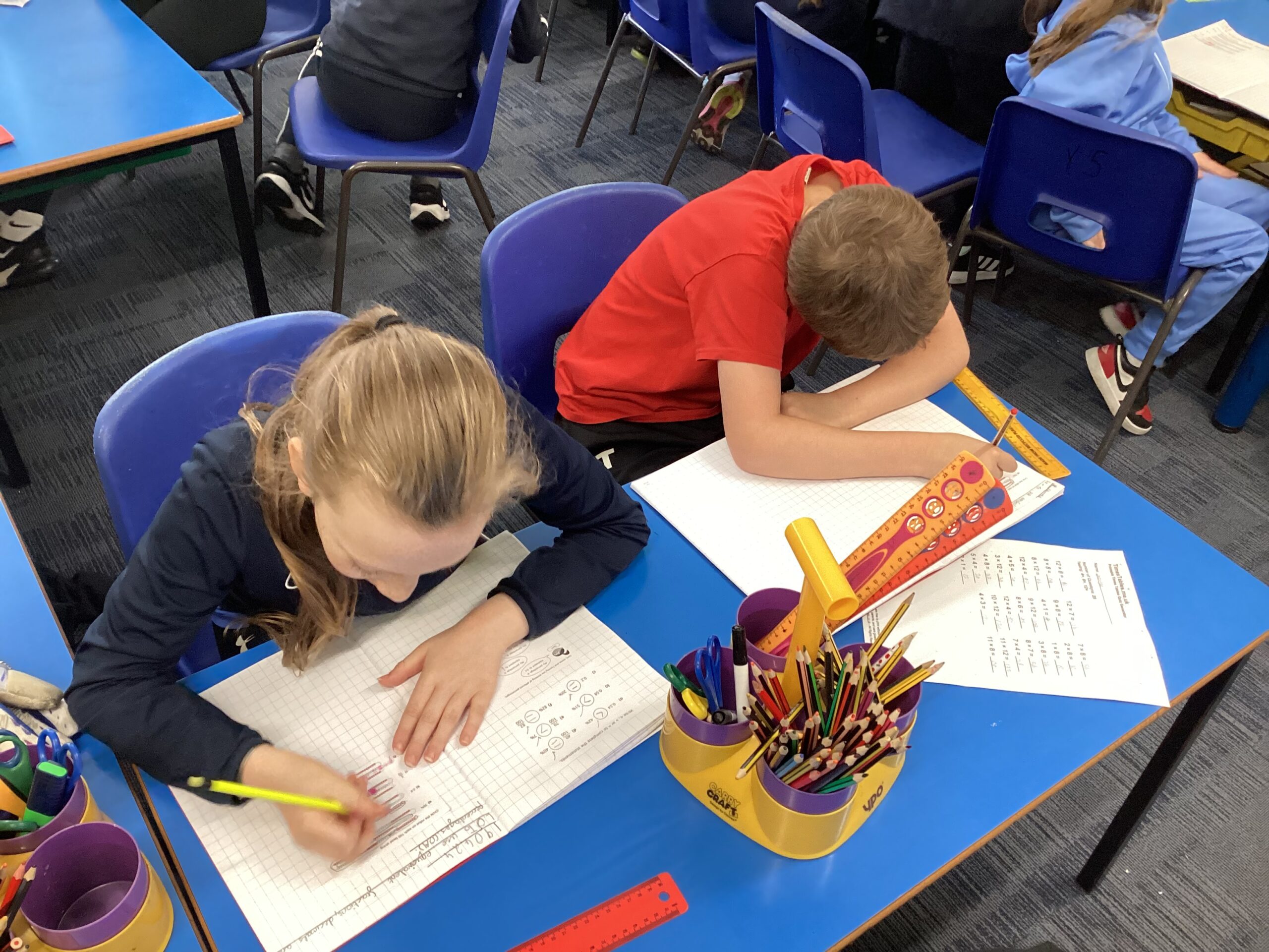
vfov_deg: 45.4
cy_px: 476
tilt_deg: -43.2
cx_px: 634
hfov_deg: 58.4
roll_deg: -3.9
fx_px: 1136
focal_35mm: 31
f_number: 2.4
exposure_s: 1/50
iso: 200
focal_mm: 3.3
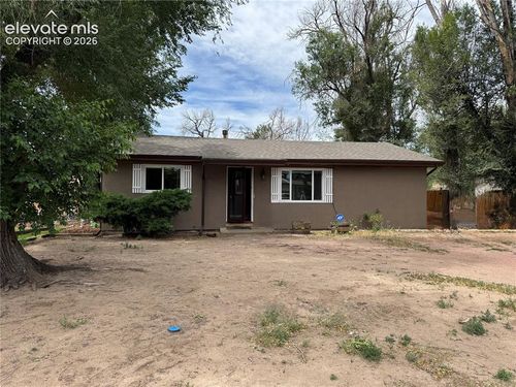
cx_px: 258
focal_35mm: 24
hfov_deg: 71.6
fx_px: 358
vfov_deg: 56.8
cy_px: 194
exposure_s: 1/2174
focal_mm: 6.76
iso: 80
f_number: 1.78
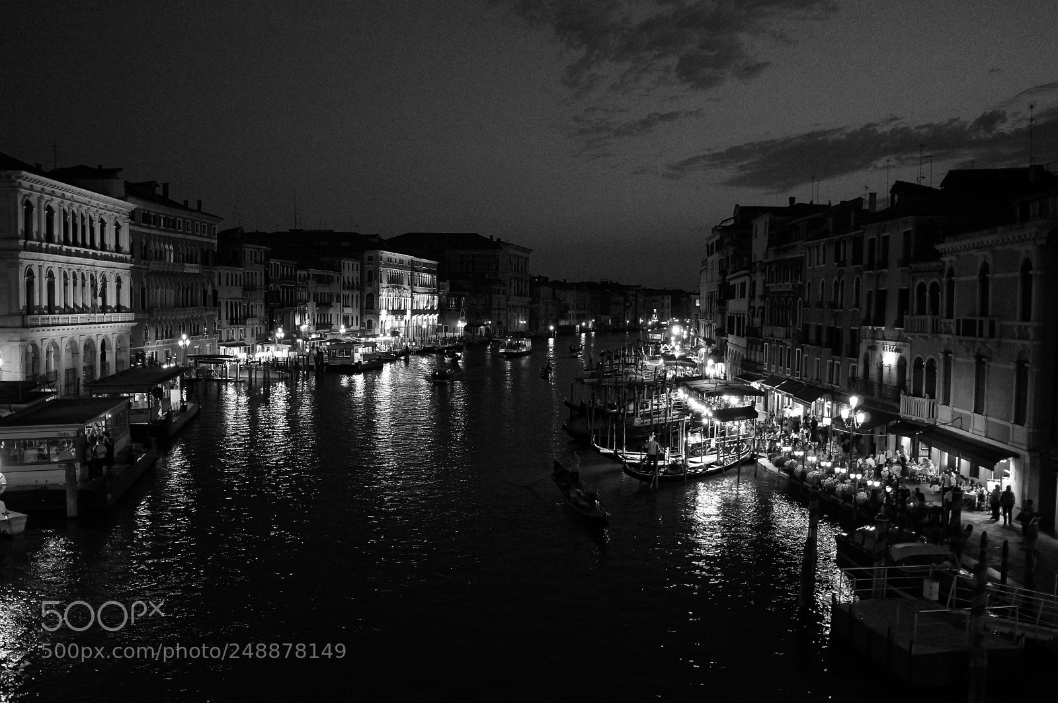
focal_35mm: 30
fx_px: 881
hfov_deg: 62.0
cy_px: 352
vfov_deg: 43.5
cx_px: 529
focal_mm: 20
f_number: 3.5
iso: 3200
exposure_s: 1/50
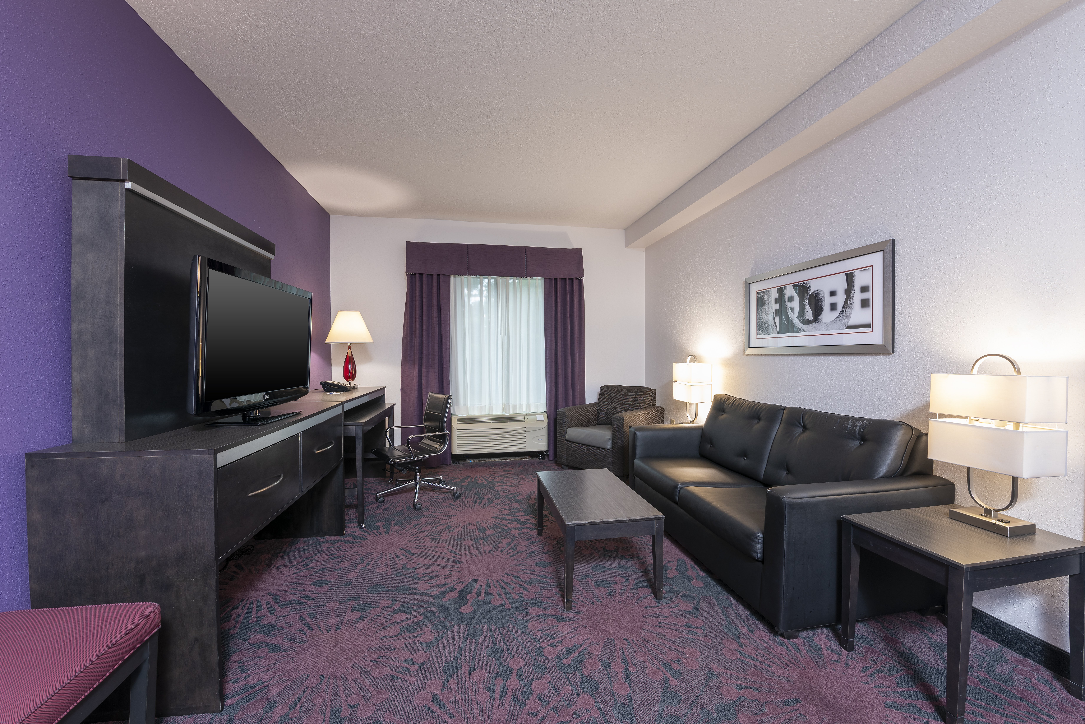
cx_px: 542
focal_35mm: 14
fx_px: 422
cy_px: 362
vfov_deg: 81.2
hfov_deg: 104.2
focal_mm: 14
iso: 100
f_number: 8
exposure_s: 1/1.67
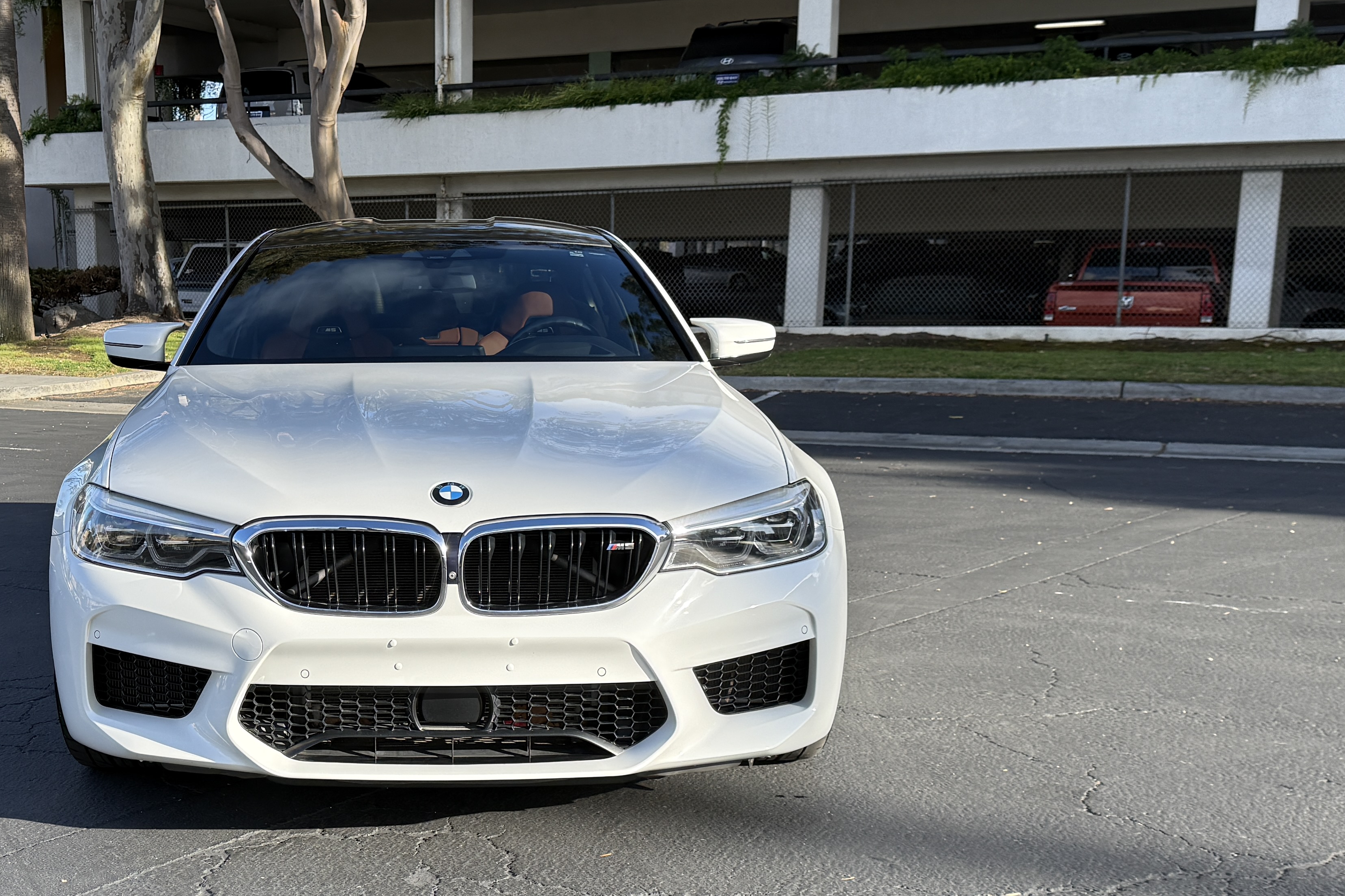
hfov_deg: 44.6
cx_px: 419
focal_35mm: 43
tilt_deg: -11.3
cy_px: 592
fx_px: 1606
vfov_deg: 31.0
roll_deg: +0.3
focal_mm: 6.76
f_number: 1.78
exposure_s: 1/1949
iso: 100
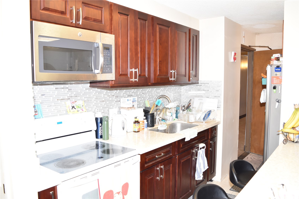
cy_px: 100
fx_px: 249
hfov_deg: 61.9
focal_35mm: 30
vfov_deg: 43.6
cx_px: 150
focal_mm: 20
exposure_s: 1/80
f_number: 4.5
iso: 800
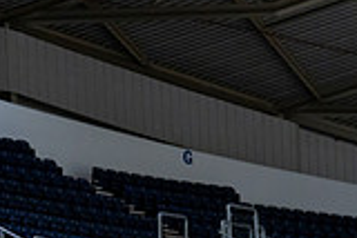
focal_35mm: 254
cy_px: 397
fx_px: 2521
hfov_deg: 8.0
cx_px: 411
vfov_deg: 5.4
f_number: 2.8
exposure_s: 1/800
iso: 3200
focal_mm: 70
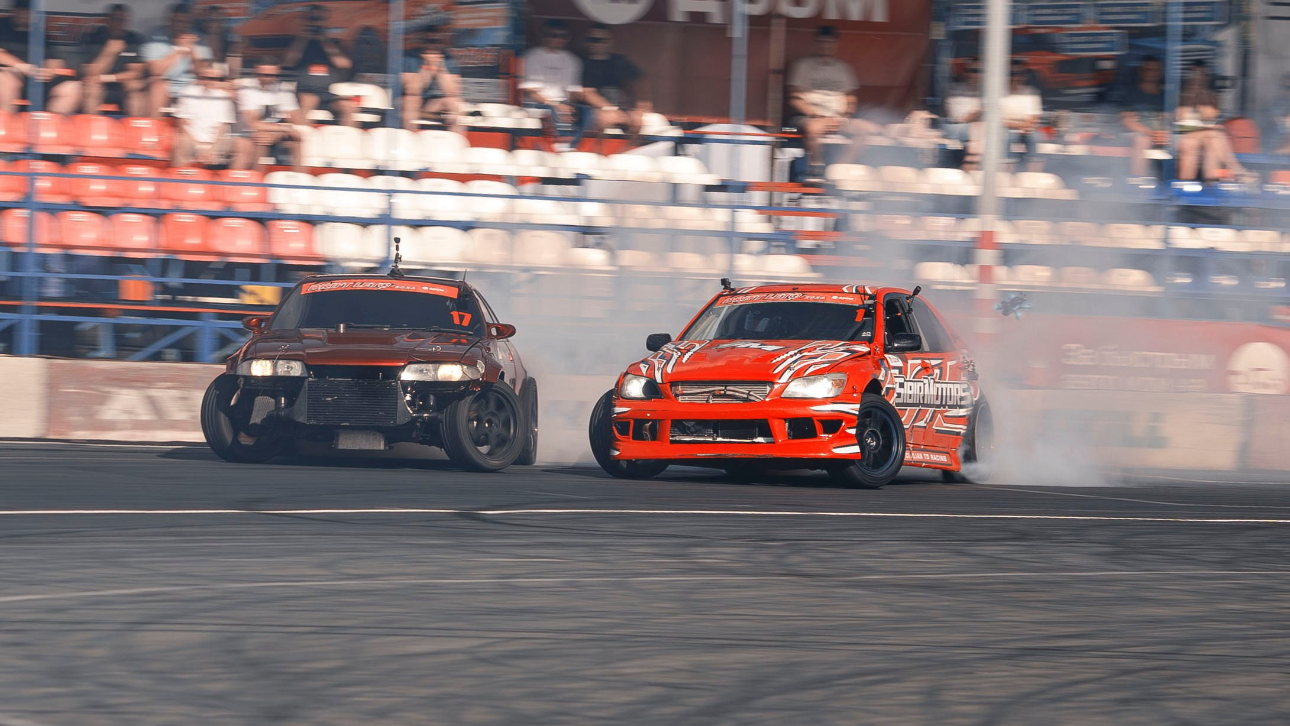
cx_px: 799
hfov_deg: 6.9
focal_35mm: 312
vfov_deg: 3.9
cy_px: 380
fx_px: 10669
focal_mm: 110
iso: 100
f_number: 9
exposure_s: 1/125
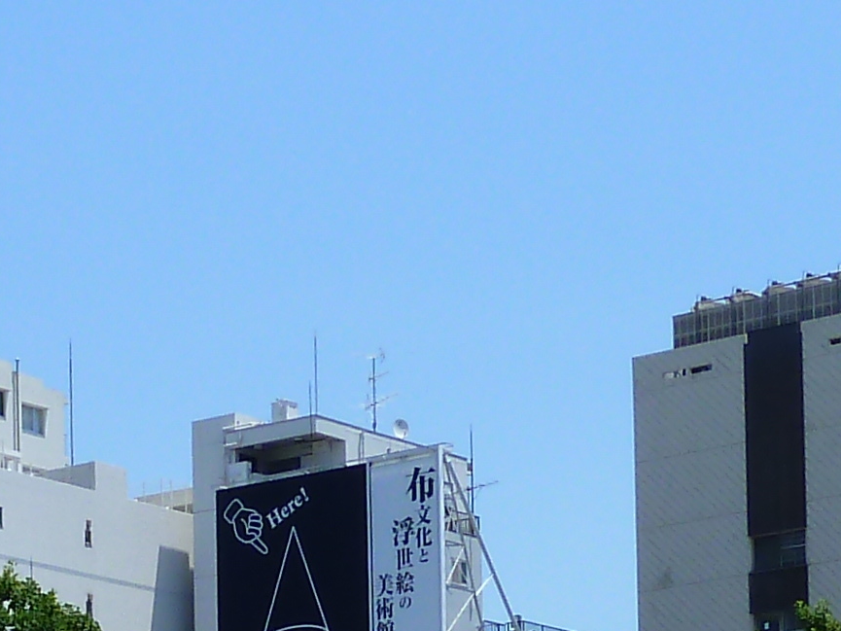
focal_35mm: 148
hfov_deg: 13.2
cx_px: 24
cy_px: 1178
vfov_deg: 9.5
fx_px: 3596
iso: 80
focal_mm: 5.3
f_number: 4.5
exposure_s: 1/500
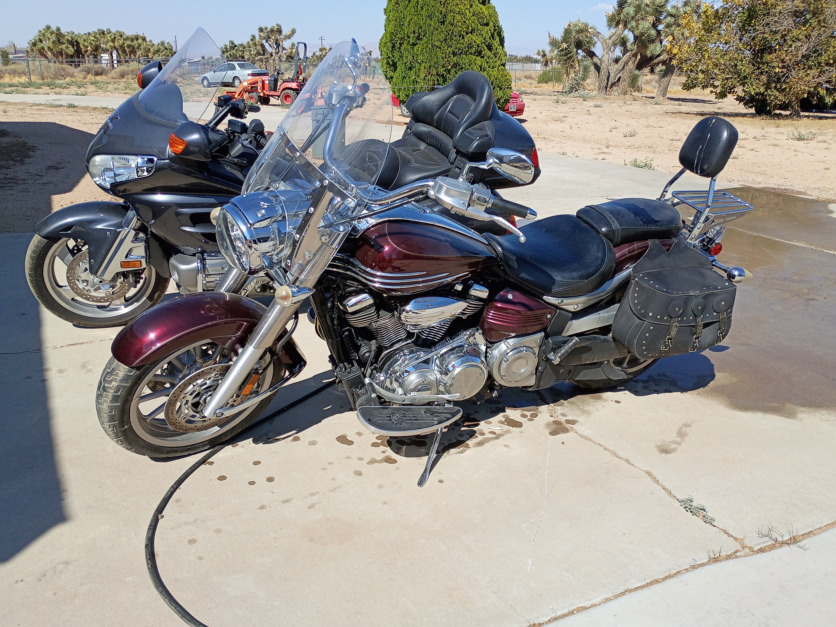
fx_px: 700
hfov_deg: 61.7
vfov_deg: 48.2
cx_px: 418
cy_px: 314
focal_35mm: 29
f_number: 1.8
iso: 102
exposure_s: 1/1142
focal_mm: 4.27
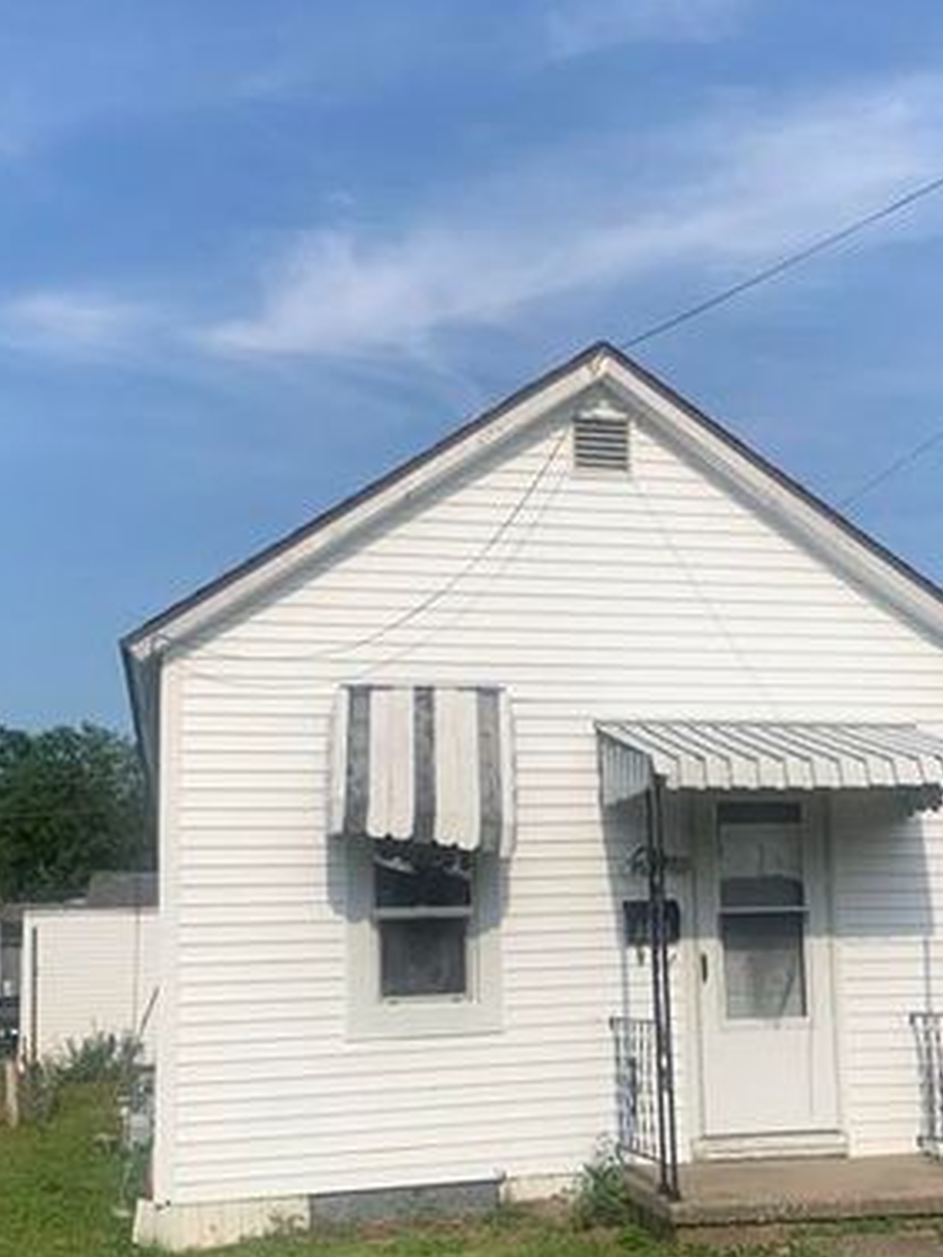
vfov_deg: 40.8
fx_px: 1670
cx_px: 656
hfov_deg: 31.2
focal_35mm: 46
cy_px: 809
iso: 25
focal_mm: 4.25
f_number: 1.8
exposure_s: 1/3289
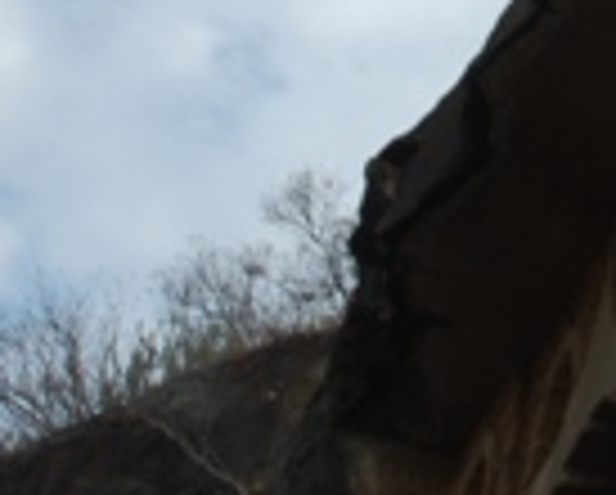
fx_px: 2684
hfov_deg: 12.6
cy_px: -148
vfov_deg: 10.3
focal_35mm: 147
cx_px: 841
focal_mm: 32
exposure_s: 1/13
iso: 200
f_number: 22
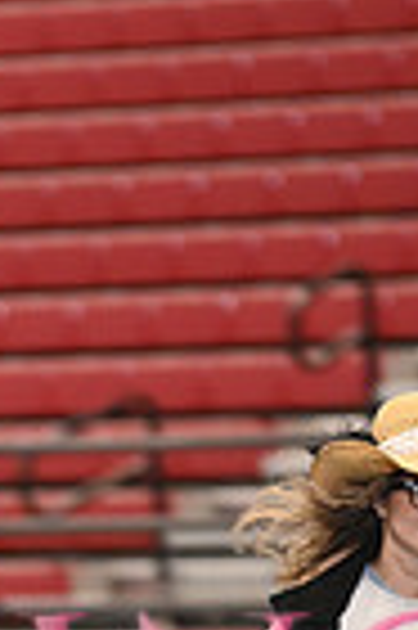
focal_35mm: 828
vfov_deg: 2.5
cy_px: 817
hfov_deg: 1.7
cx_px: -310
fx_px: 14456
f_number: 3.2
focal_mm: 200
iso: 1600
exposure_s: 1/250
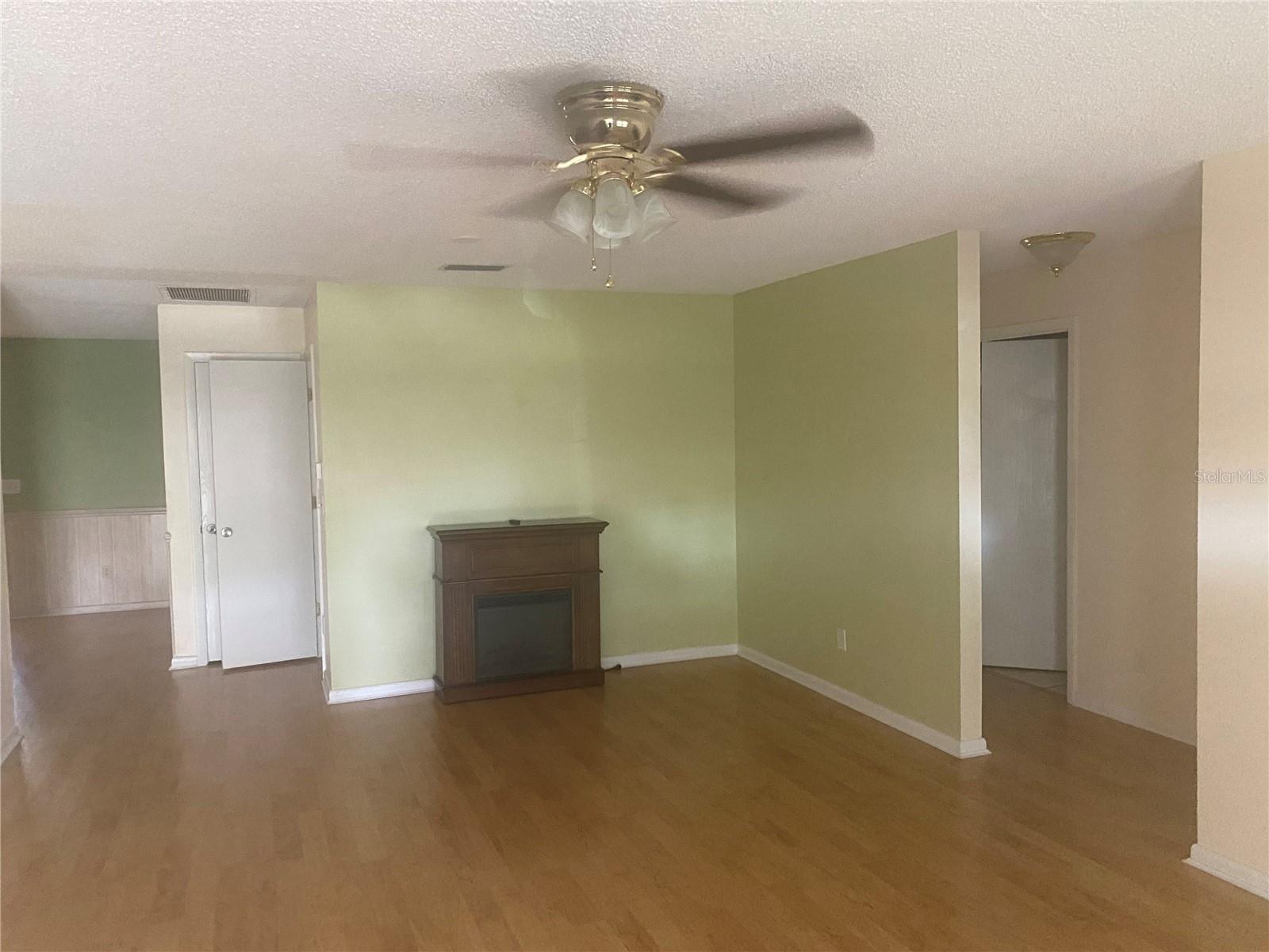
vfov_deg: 53.1
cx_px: 634
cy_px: 476
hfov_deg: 67.3
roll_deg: +1.0
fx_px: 953
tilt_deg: -4.1
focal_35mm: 26
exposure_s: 1/40
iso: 500
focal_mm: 4.25
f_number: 1.8
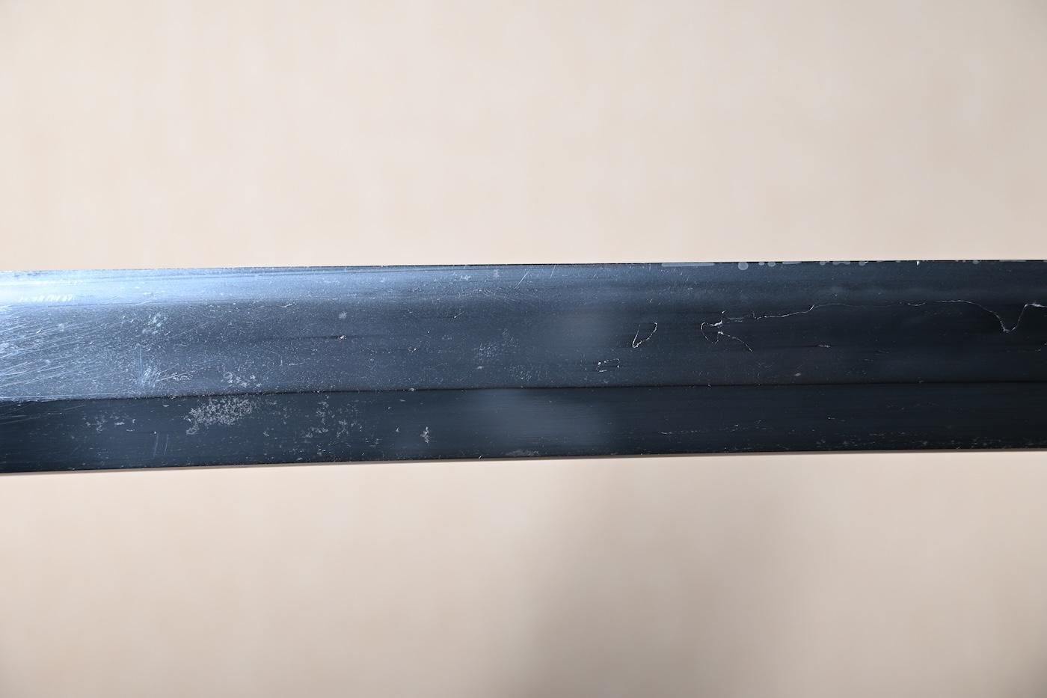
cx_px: 524
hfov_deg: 25.5
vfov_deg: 17.2
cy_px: 349
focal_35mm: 80
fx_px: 2312
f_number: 4.8
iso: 125
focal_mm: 53
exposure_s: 1
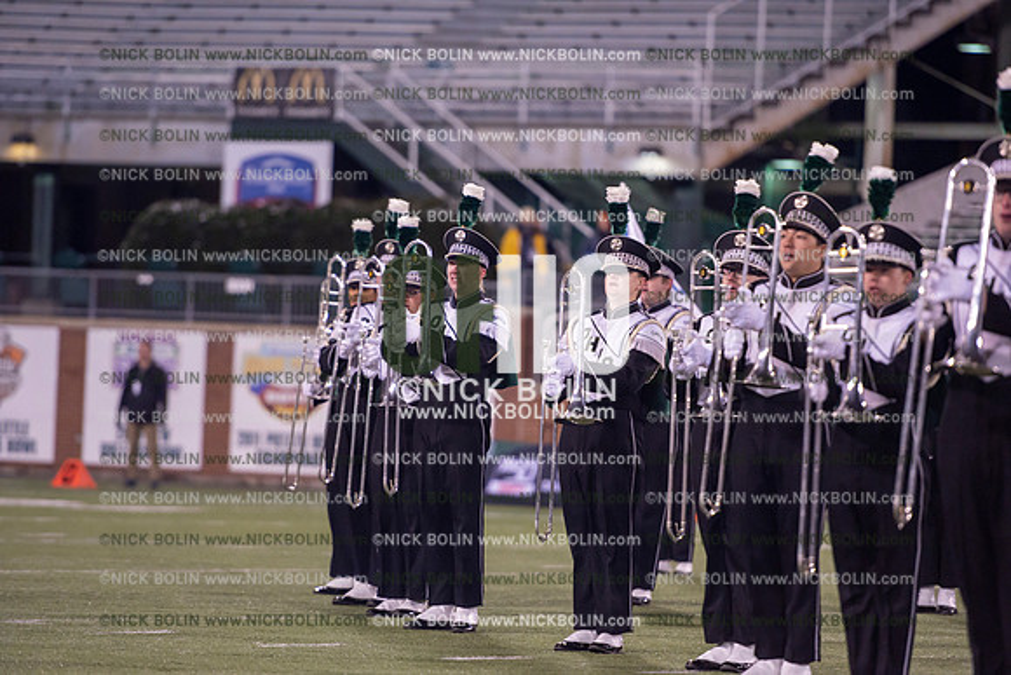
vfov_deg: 6.9
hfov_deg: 10.3
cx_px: 506
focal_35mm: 200
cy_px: 338
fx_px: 5618
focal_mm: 200
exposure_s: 1/1250
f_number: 2.8
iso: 2500
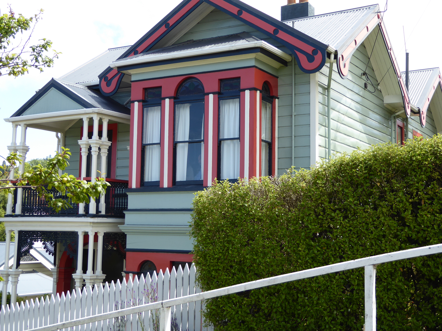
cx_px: 221
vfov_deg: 27.5
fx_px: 677
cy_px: 166
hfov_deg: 36.2
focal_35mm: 53
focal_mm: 9
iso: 80
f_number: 4.1
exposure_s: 1/250
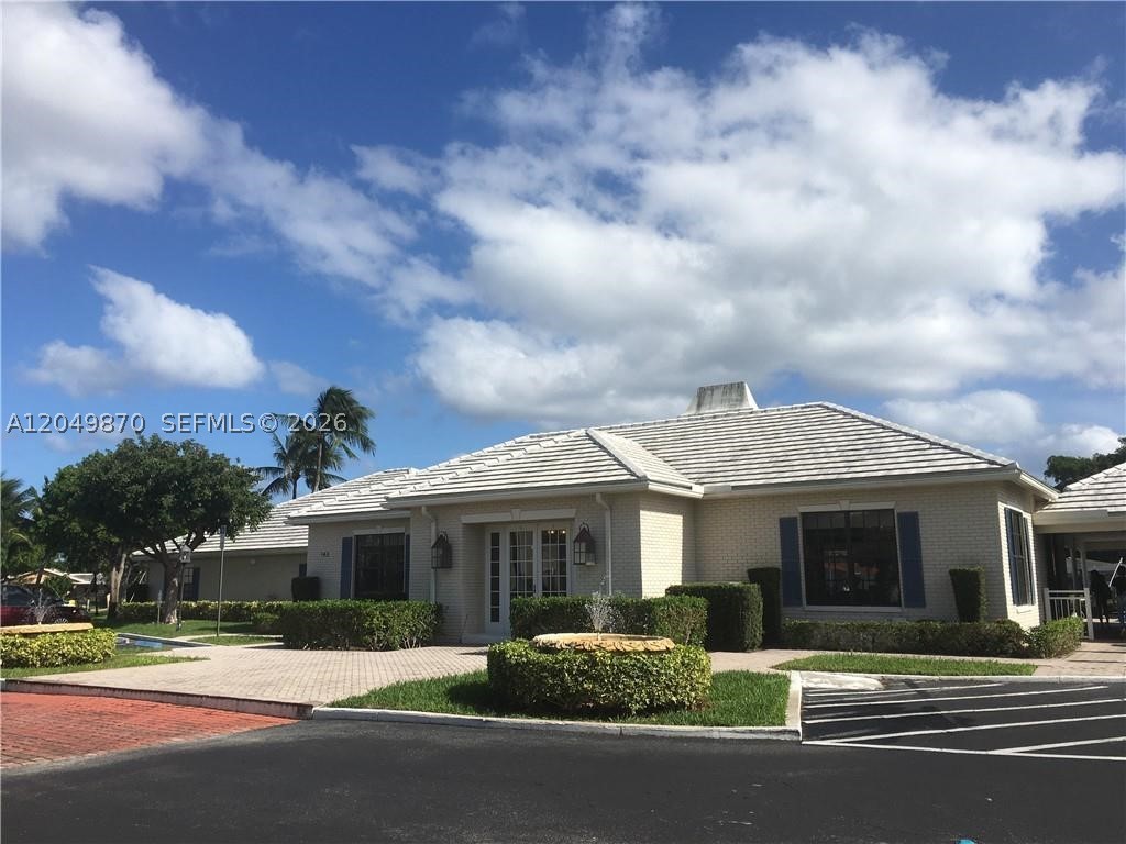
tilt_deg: +10.2
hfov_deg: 61.7
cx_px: 563
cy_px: 422
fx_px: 943
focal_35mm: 29
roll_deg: +0.0
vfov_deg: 48.2
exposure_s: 1/2564
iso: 25
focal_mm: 4.15
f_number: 2.2
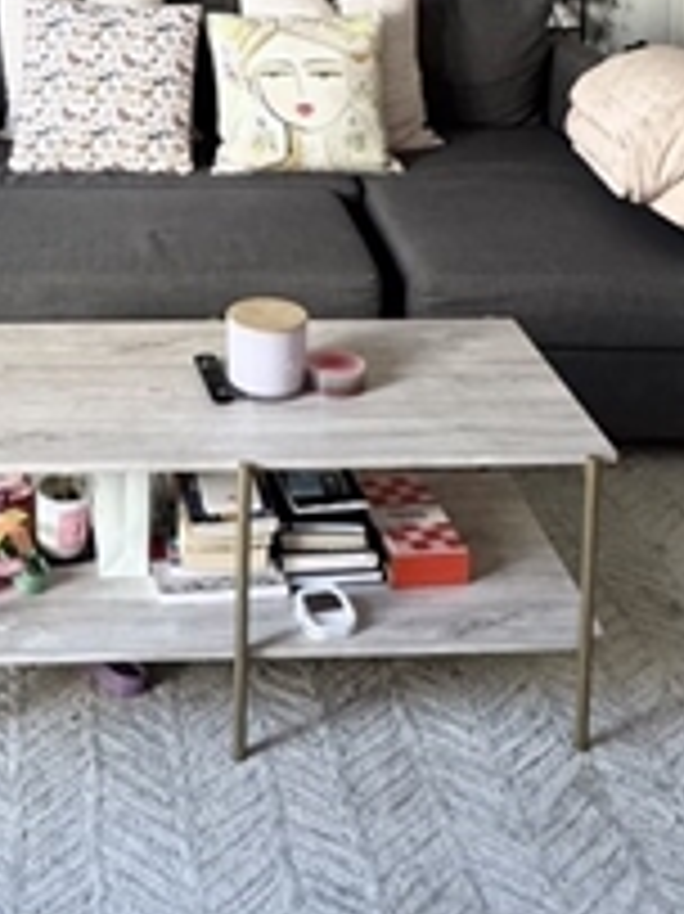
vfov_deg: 31.7
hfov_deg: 27.1
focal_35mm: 53
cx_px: 162
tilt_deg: -4.2
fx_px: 1398
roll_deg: +0.2
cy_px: -108
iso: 320
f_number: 2.2
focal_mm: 2.22
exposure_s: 1/85
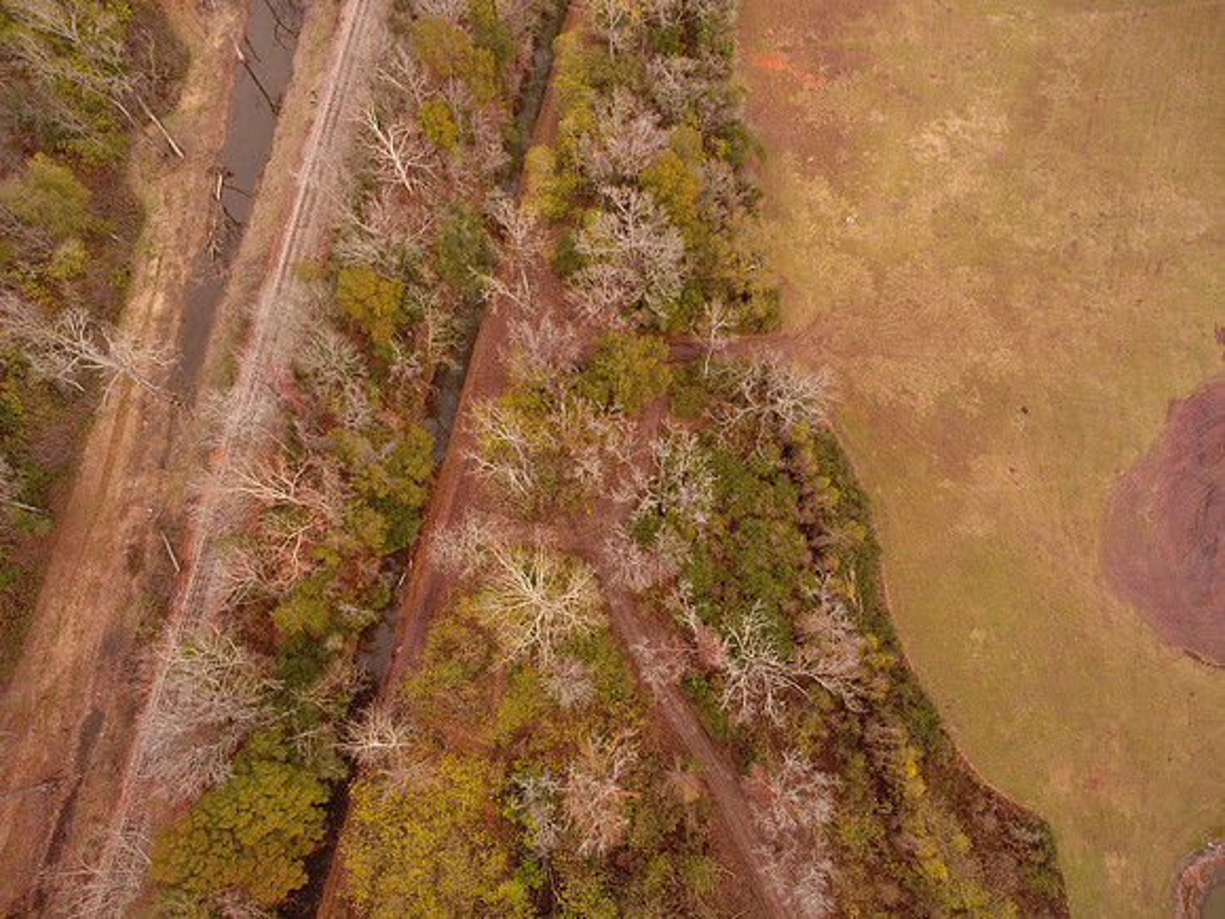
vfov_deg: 66.0
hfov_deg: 81.7
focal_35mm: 20
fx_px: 708
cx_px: 612
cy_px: 460
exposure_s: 1/220
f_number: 2.8
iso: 100
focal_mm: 3.61
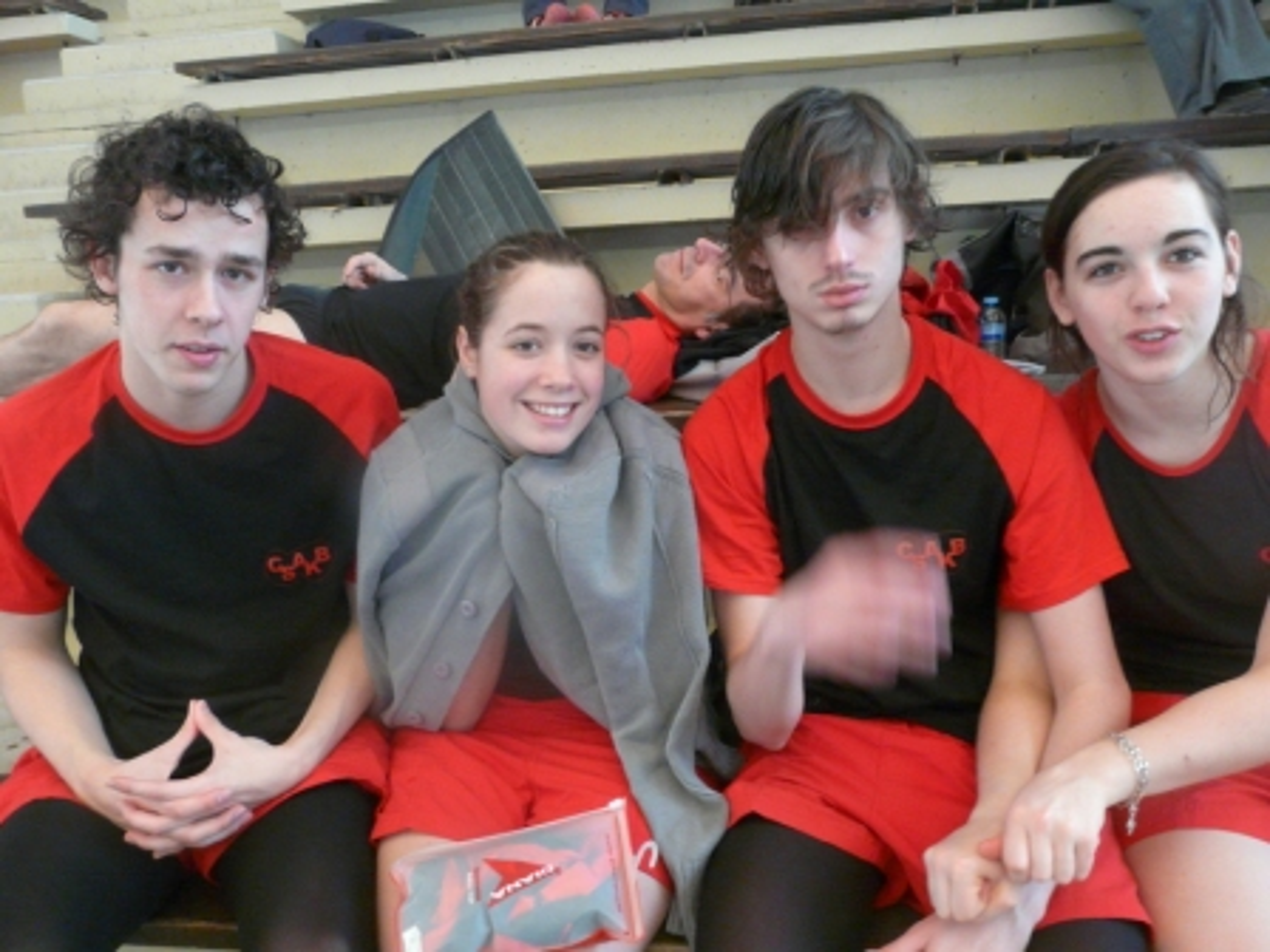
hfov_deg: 63.4
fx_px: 1027
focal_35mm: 28
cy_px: 476
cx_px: 635
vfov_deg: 49.7
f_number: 2.8
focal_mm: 4.6
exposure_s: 1/50
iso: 400
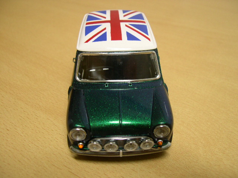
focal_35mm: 38
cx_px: 119
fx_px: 261
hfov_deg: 49.0
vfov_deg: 37.7
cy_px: 89
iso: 100
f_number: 2.8
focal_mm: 8
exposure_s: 1/6.3
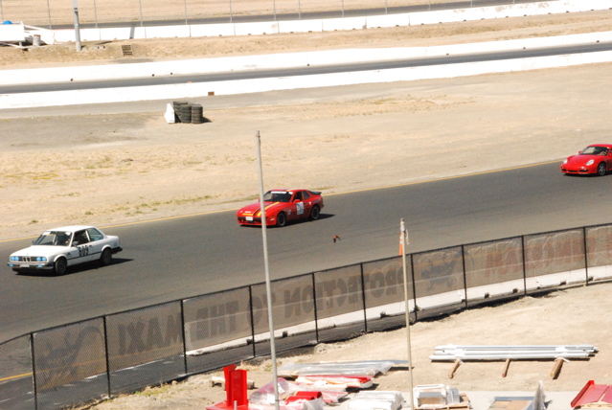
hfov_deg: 15.2
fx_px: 2298
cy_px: 205
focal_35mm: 135
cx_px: 306
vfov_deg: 10.2
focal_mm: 90
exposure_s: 1/640
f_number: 29
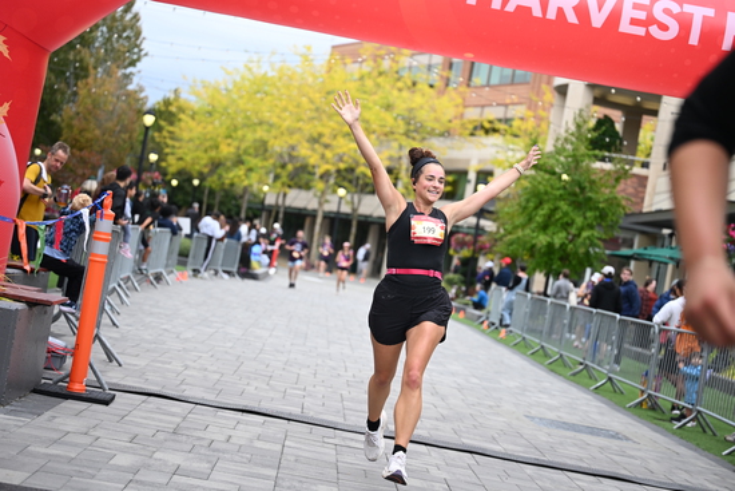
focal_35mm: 70
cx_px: 368
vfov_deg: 19.5
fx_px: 1429
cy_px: 246
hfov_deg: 28.8
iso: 640
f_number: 2.8
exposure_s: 1/2000
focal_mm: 70
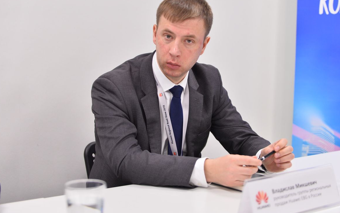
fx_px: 621
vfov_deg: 19.4
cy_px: 93
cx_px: 183
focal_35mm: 67
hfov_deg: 30.6
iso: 800
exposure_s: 1/200
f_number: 2.8
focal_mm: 60
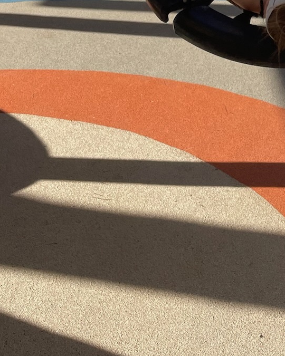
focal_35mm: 77
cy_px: -142
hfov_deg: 19.1
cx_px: 312
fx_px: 812
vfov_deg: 21.6
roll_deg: +3.1
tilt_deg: -6.2
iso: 32
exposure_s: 1/1689
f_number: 1.6
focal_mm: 4.2
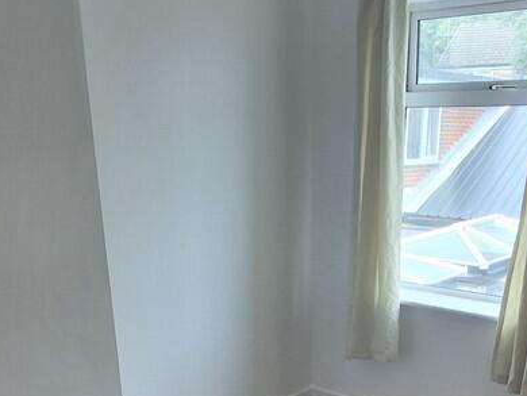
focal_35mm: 42
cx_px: 266
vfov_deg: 32.0
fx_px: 640
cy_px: 384
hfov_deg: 44.8
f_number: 2.2
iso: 40
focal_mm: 1.64
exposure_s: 1/120
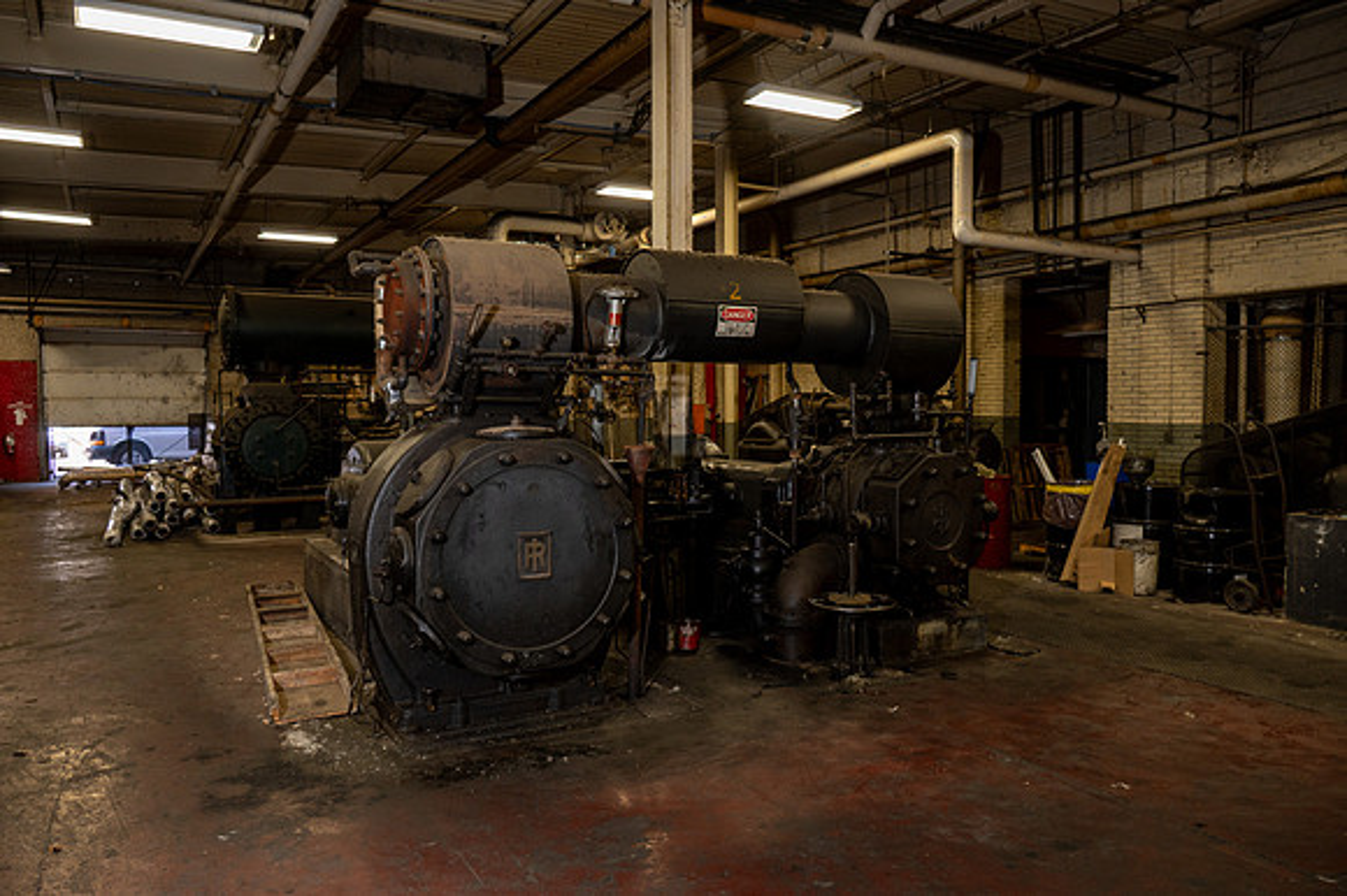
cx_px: 674
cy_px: 448
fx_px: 1010
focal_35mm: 27
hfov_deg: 67.4
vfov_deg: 47.9
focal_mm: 27
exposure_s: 1/50
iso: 800
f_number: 6.3
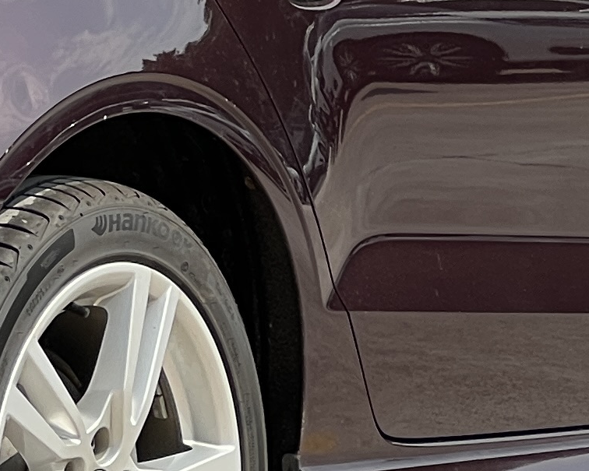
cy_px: -19
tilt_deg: -3.0
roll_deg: -0.3
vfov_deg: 3.9
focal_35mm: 401
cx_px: -140
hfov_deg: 4.8
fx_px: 6991
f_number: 2.8
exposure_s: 1/630
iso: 32
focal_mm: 9
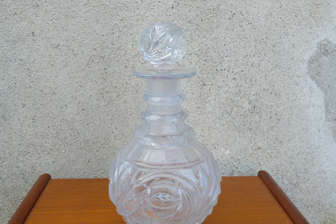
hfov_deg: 54.4
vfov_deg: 37.9
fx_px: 327
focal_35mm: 35
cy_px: 112
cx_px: 168
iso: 125
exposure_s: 1/100
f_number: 4.5
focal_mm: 12.9
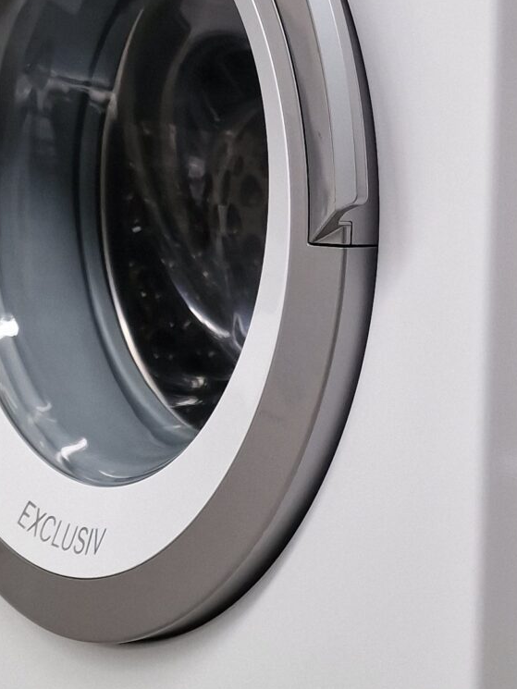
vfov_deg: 24.6
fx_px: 1573
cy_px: 226
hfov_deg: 18.3
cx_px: 484
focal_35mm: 79
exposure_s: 1/100
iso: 80
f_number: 1.8
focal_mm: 6.4
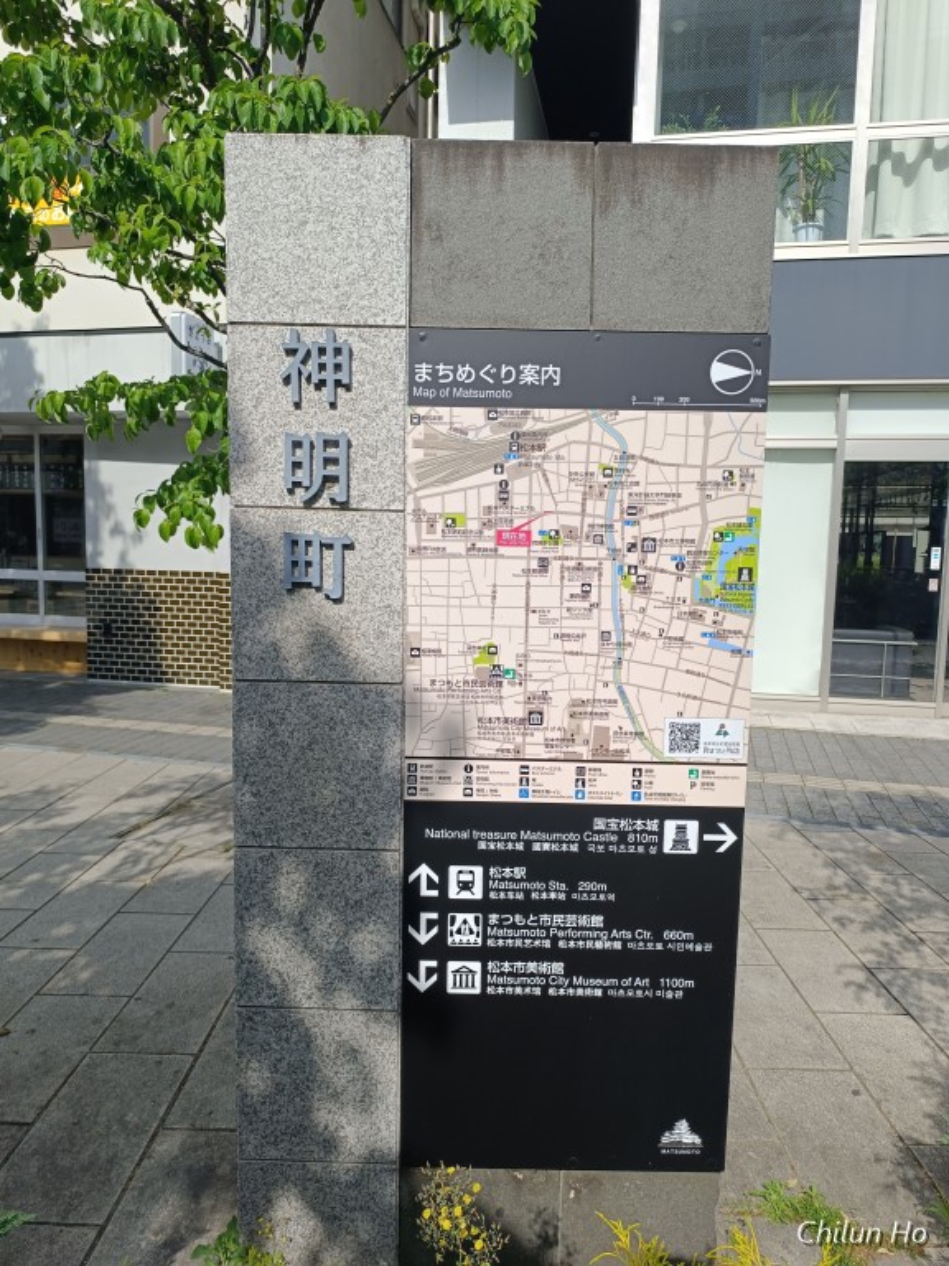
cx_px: 474
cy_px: 633
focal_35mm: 24
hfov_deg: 56.8
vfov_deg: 71.6
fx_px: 877
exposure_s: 1/551
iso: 52
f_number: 1.65
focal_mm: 6.14
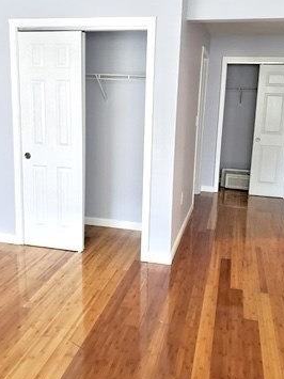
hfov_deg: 42.8
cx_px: 160
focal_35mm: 33
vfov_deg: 55.3
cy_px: 170
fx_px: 361
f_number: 2.4
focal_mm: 4.3
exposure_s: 1/39
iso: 250
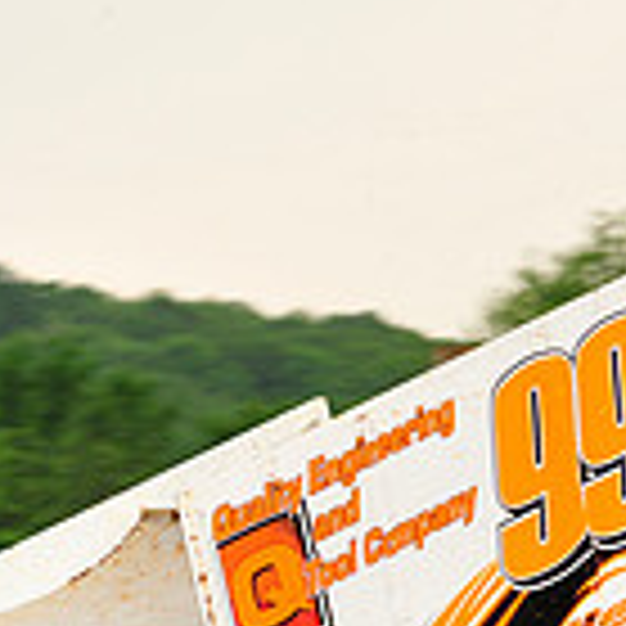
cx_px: 203
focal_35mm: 444
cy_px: 833
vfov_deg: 3.9
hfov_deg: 3.9
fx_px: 9084
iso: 800
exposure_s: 1/320
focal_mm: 125
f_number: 7.1
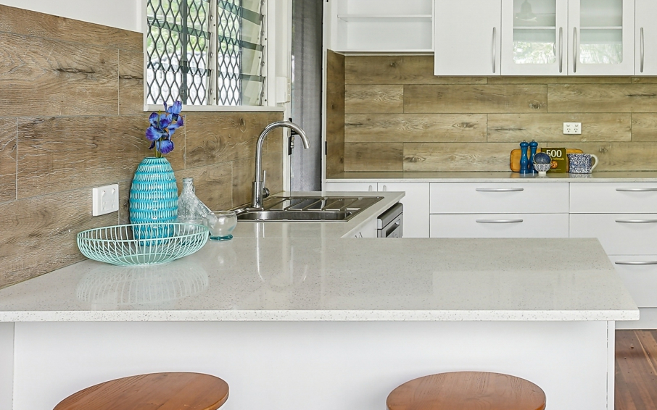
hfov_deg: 41.8
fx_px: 806
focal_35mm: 45
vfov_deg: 28.4
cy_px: 137
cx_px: 553
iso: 200
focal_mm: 25
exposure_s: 1/6
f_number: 11
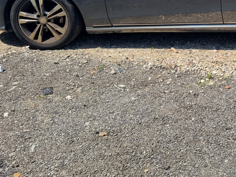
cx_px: 229
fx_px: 375
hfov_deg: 32.5
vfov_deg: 25.3
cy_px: 0
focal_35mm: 55
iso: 50
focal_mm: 5.4
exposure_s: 1/2320
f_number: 1.8
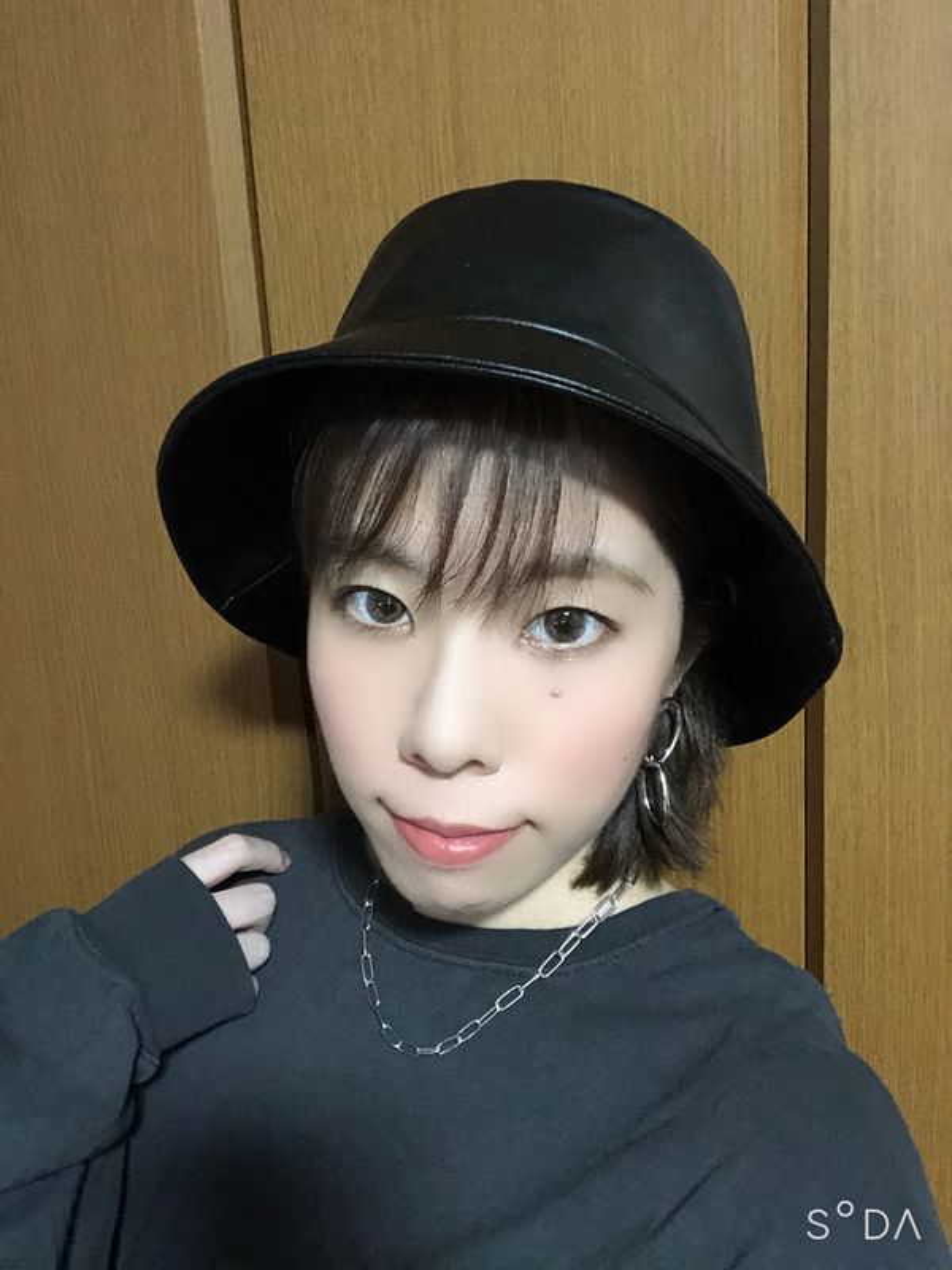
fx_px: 1173
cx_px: 476
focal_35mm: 32
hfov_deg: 44.2
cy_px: 635
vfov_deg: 56.8
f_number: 2.2
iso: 320
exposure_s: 1/17
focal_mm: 2.87
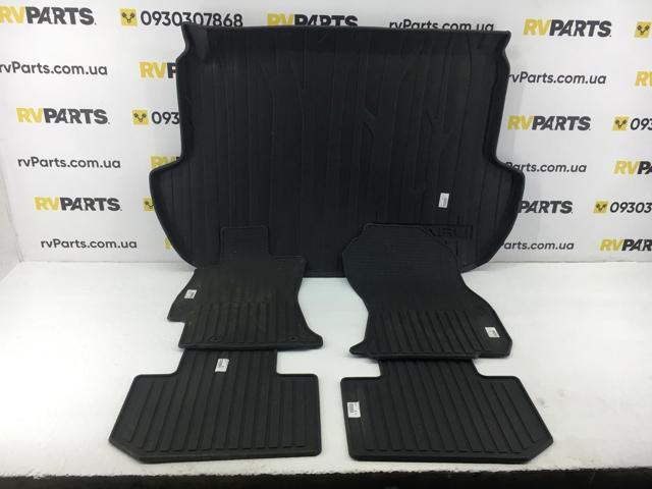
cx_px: 326
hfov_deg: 61.7
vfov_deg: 48.2
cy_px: 244
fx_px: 546
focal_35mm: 29
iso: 25
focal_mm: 4.15
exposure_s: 1/33
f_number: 2.2
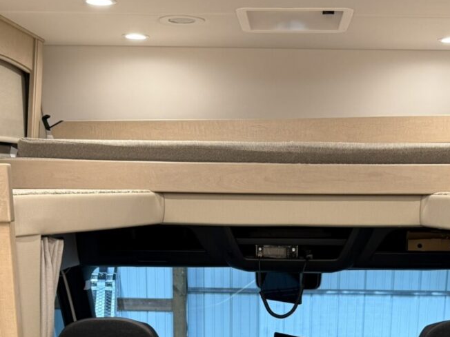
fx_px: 689
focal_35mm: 53
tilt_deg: -11.9
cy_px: 336
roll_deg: -1.3
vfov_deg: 26.1
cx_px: 276
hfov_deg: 36.0
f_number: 1.78
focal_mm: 6.76
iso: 250
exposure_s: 1/60
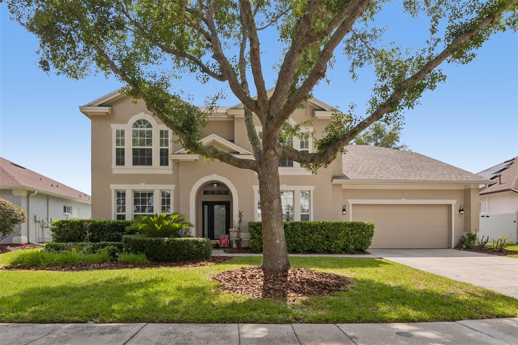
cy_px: 172
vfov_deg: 64.5
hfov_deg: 86.9
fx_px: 273
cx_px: 259
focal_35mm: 19
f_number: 8
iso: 400
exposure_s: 1/1000
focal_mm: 19
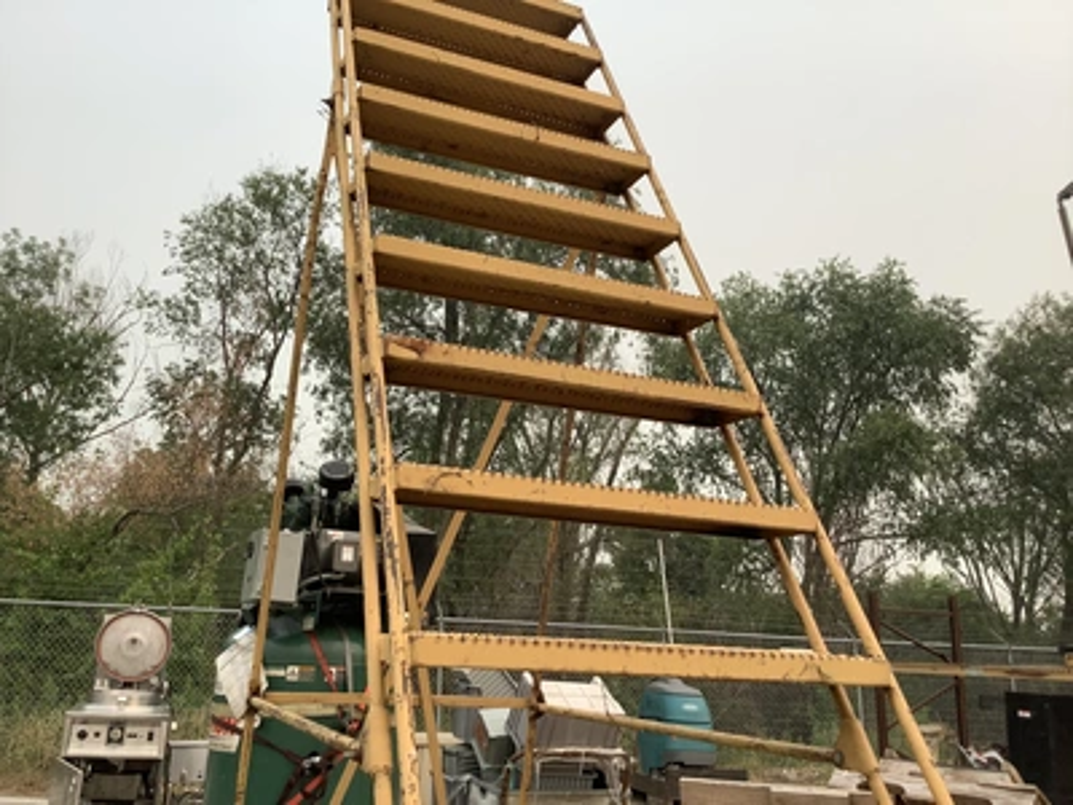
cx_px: 536
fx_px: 961
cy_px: 402
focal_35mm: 31
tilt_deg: +15.6
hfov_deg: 58.4
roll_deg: -2.1
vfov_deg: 45.4
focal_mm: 3.3
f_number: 2.4
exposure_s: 1/612
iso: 25
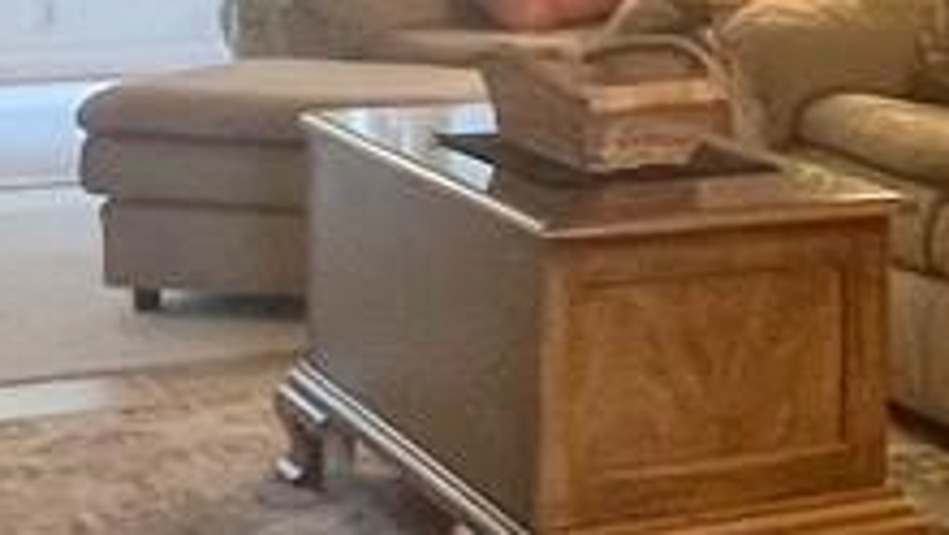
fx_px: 2593
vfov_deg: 11.6
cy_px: -39
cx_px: 1294
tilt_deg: -4.5
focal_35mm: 103
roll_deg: -1.0
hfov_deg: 18.9
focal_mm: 1.57
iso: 250
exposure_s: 1/60
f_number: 1.8
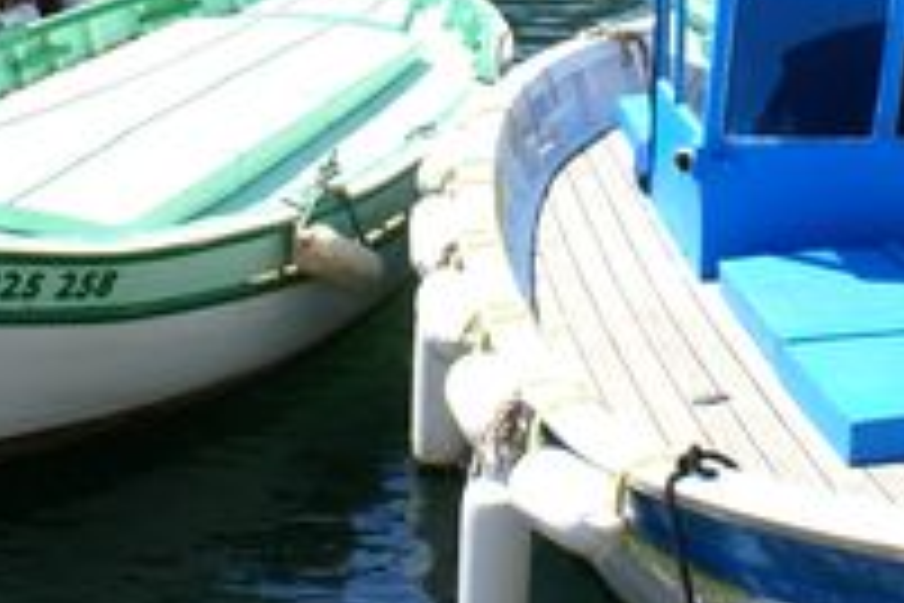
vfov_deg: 12.8
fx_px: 2636
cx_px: 432
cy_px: -86
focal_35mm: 105
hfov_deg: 19.5
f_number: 10
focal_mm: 18
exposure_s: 1/125
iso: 100
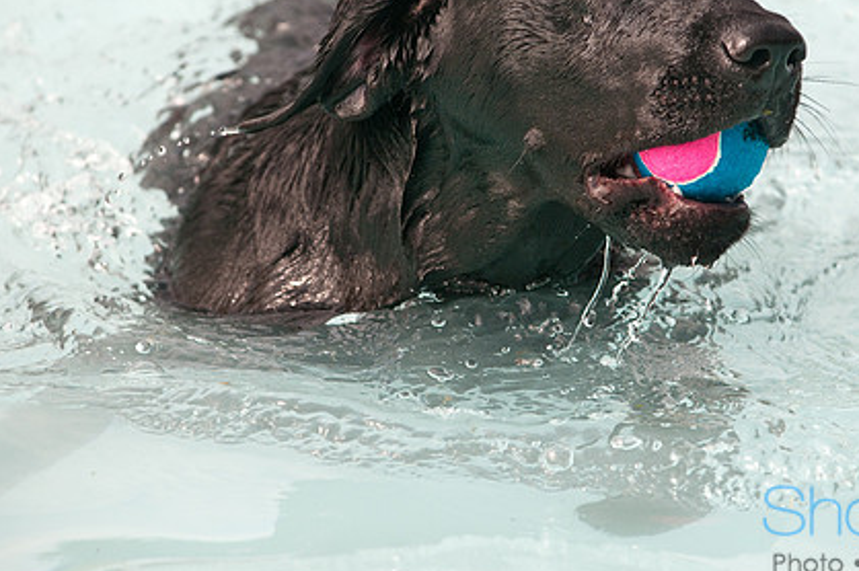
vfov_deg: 3.3
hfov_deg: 5.0
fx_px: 9918
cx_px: 495
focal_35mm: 416
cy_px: 221
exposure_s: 1/1250
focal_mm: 200
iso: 320
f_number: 5.6
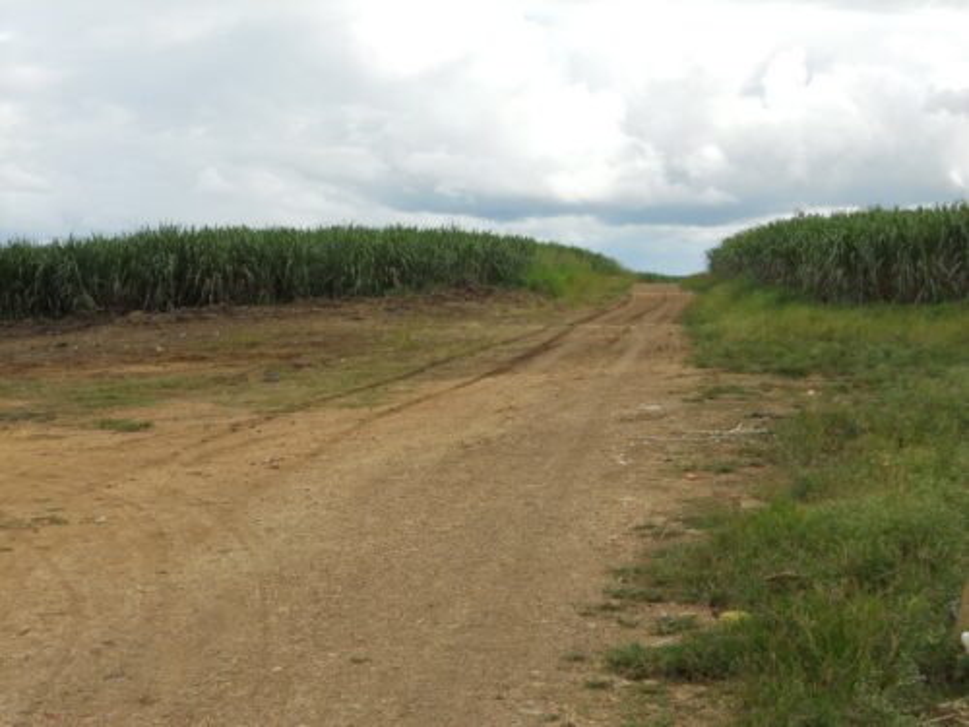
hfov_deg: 29.8
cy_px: 364
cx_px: 484
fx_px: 1820
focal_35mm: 65
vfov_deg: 22.6
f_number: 5.3
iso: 80
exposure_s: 1/320
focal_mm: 11.7
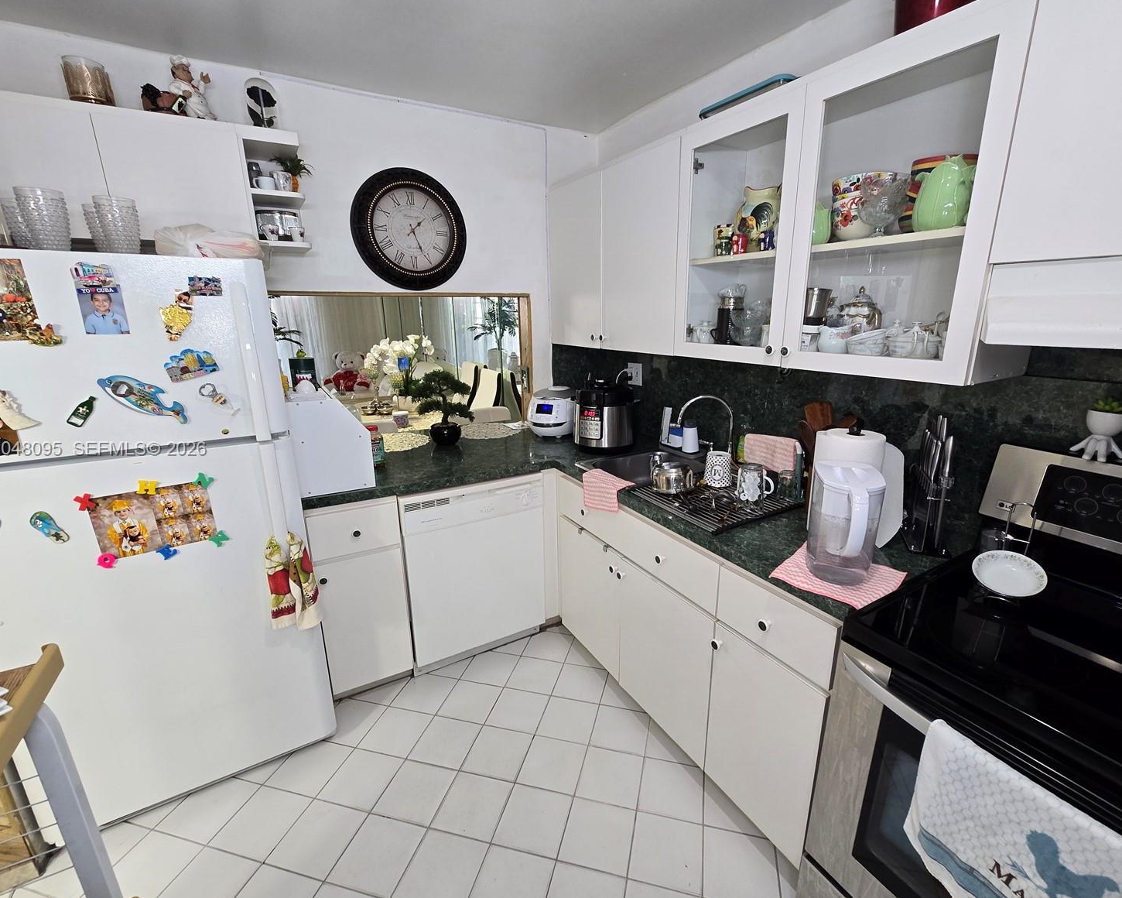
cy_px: 450
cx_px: 584
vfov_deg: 88.0
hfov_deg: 100.6
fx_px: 465
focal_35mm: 14
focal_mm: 2.2
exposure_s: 1/60
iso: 125
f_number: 2.2
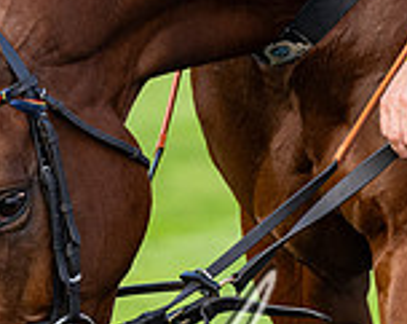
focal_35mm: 644
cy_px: 152
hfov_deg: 3.0
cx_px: 190
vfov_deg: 2.4
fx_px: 7742
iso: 400
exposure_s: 1/800
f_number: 4
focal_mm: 140
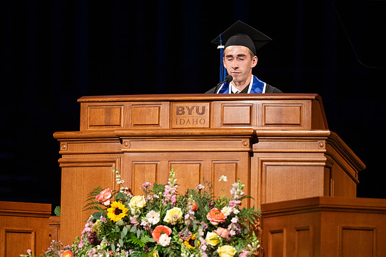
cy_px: 138
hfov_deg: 8.6
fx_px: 2555
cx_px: 186
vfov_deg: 5.8
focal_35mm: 238
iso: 2500
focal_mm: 200
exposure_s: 1/320
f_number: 3.5
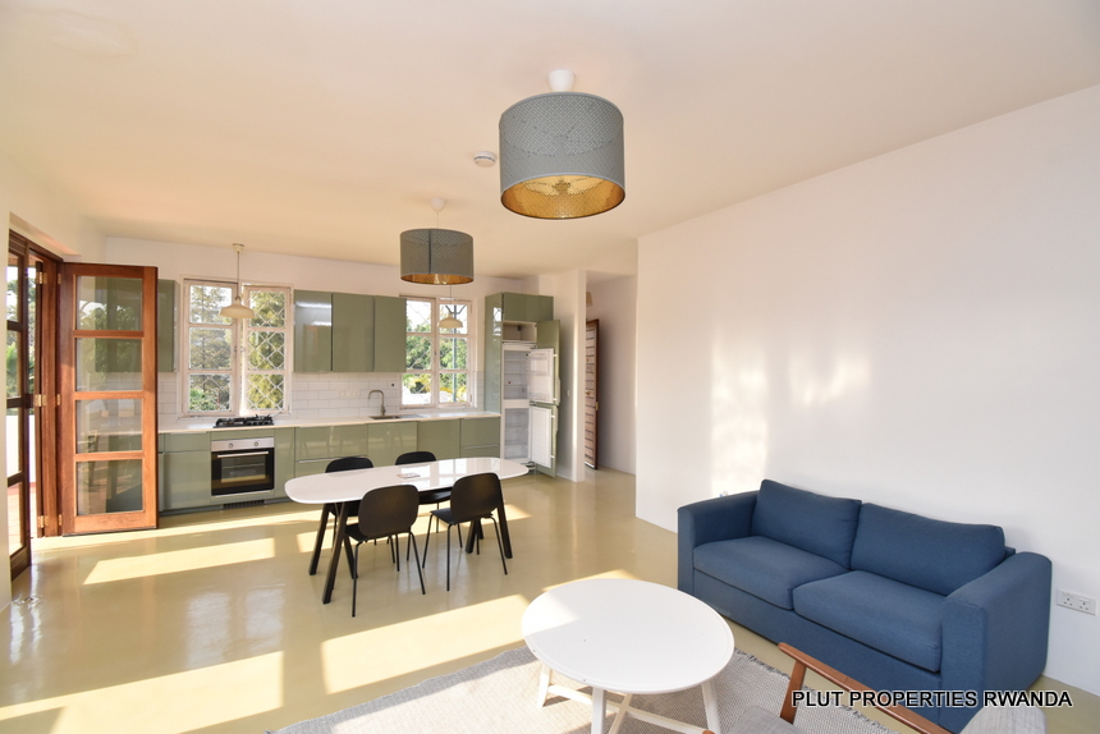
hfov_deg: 100.4
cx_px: 550
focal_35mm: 15
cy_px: 367
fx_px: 458
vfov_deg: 77.4
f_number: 8
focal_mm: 10
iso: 800
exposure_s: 1/160
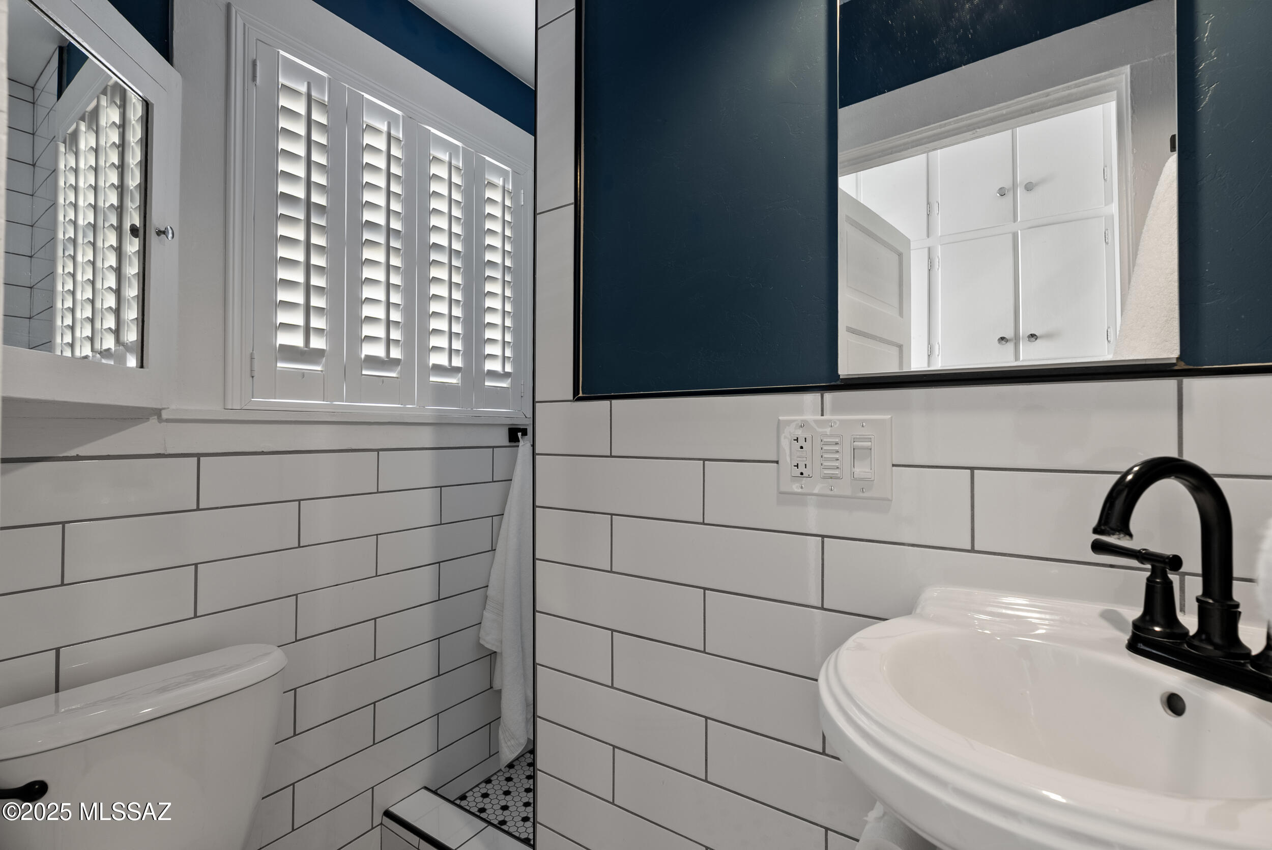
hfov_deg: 96.7
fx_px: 566
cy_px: 425
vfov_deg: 73.8
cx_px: 636
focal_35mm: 16
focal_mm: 16
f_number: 8
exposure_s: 2
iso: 200
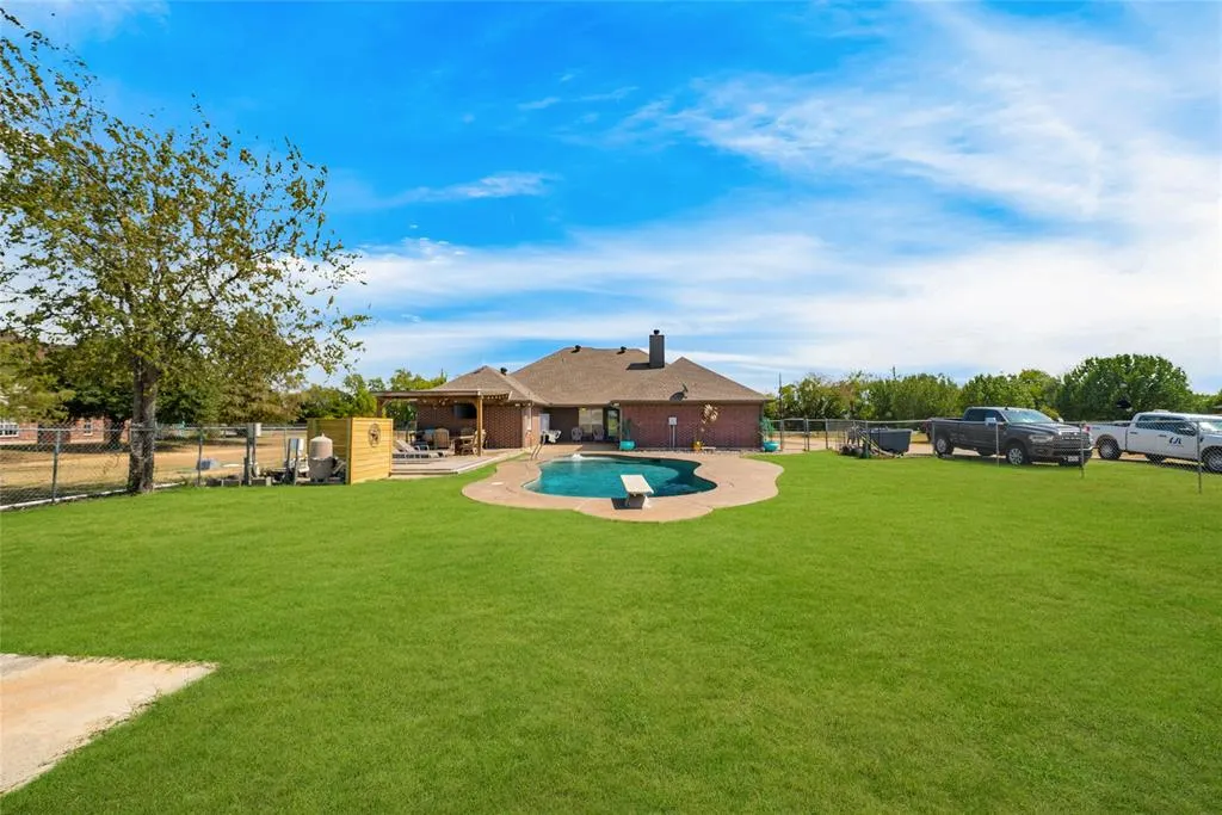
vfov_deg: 81.2
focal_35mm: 14
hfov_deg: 104.2
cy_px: 408
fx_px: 475
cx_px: 611
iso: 80
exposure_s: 1/320
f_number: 8
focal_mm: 14
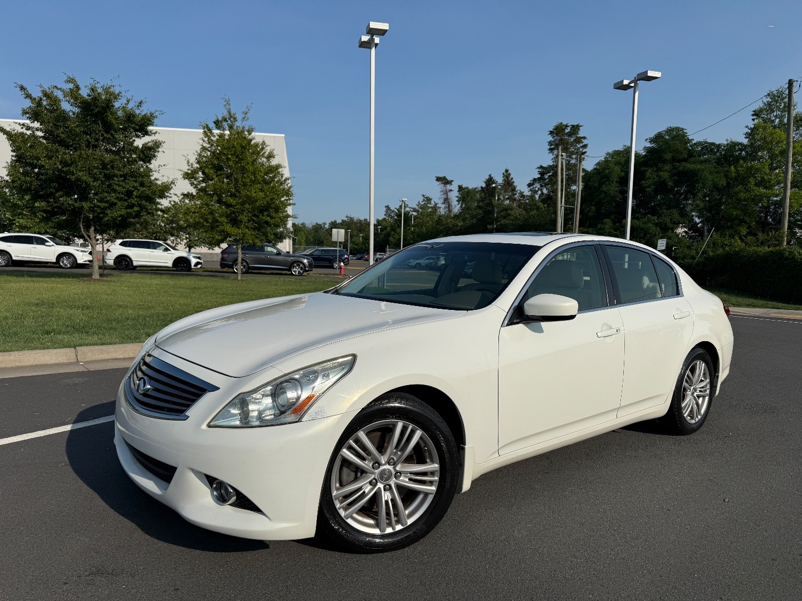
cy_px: 300
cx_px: 401
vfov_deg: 56.8
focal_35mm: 24
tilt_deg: -5.1
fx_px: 556
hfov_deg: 71.6
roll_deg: -0.7
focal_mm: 6.76
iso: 64
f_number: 1.78
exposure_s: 1/14286
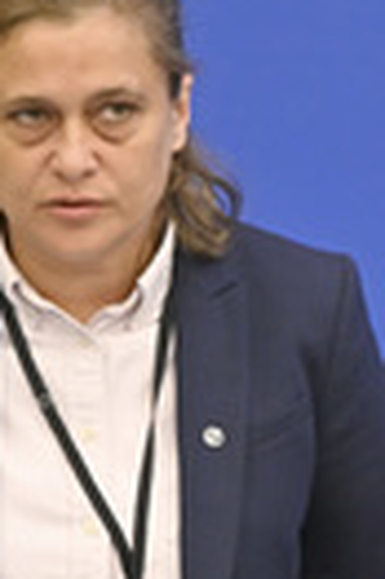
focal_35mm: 687
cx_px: 73
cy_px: 526
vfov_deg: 3.0
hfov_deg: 2.0
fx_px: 11049
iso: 2000
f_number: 2.8
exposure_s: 1/320
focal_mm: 200
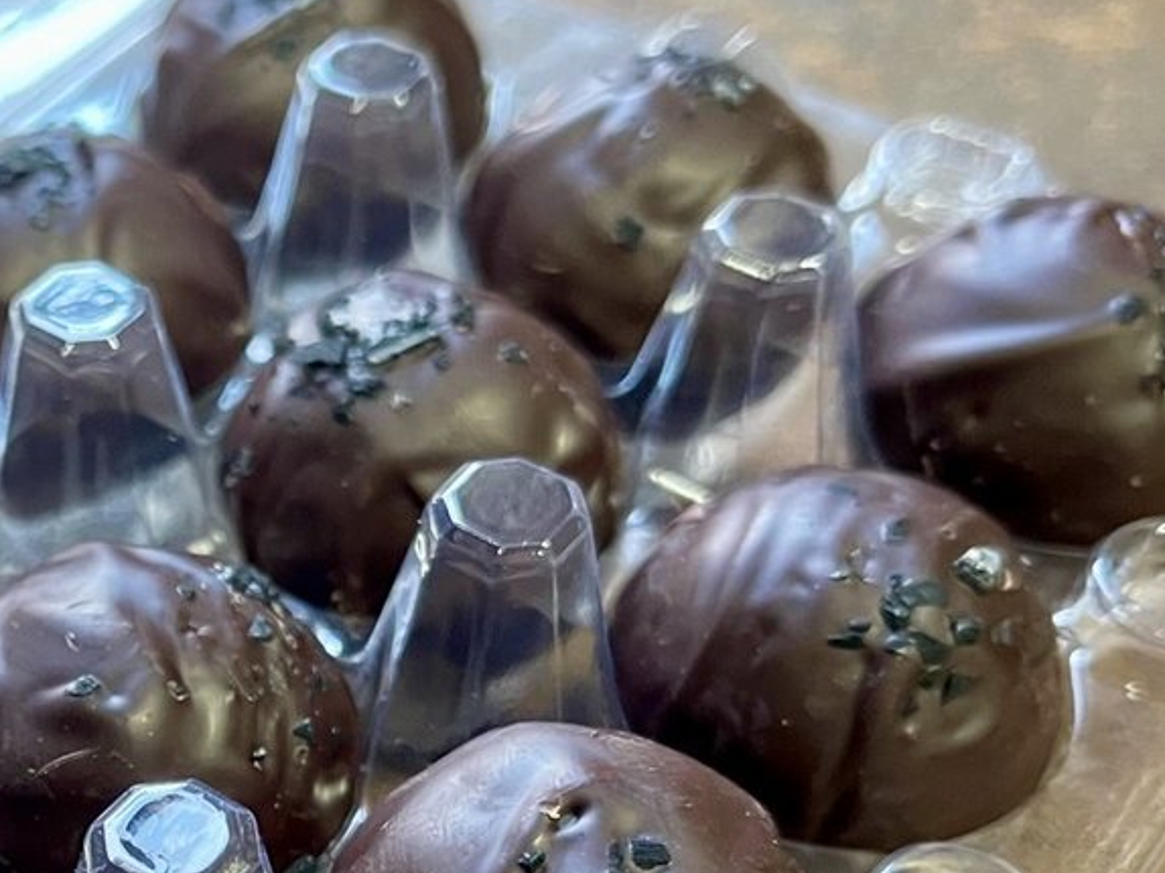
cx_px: 110
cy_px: 792
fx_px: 2288
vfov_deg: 21.1
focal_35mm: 68
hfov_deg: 27.5
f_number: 1.6
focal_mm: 5.1
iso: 500
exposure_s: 1/60
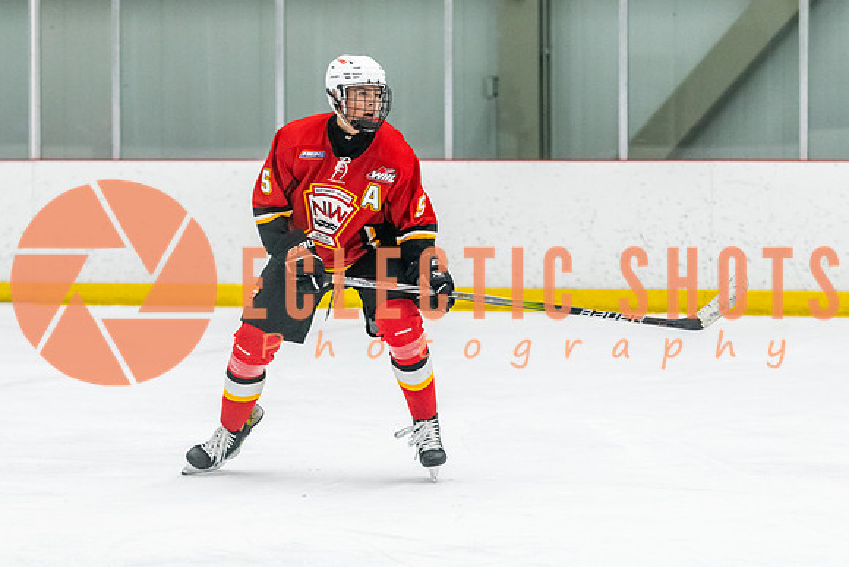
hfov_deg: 12.0
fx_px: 4026
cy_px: 310
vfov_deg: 8.0
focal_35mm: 171
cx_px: 334
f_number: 2.8
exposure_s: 1/800
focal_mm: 100
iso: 3200
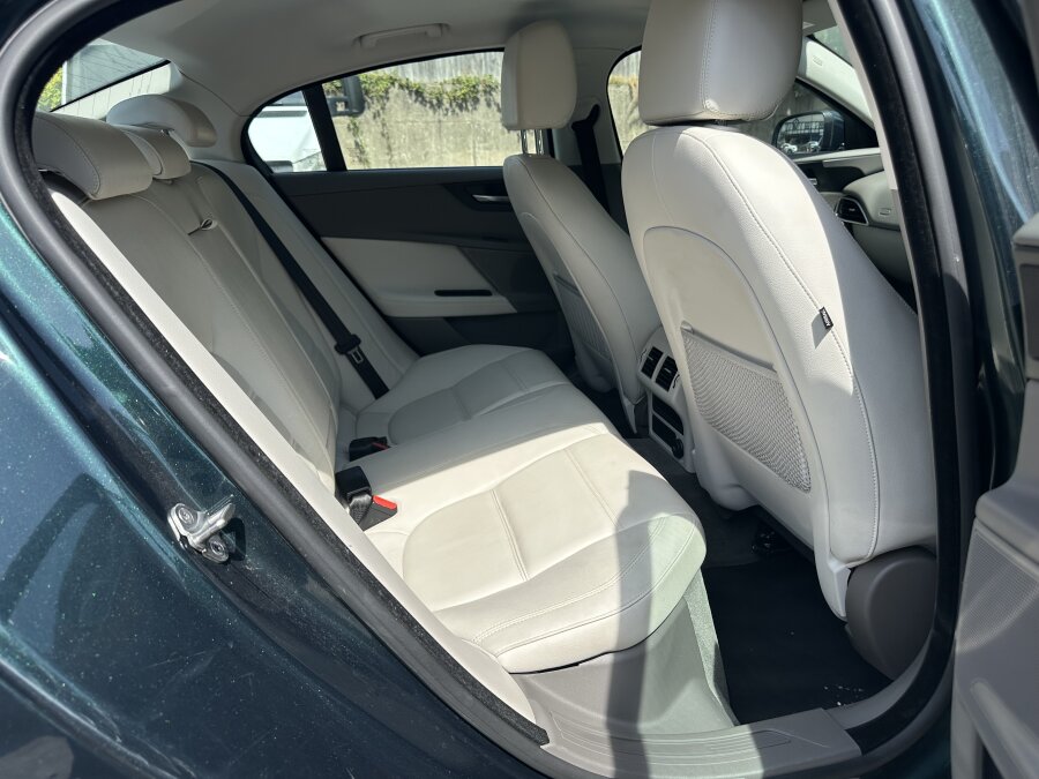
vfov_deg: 56.8
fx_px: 720
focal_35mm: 24
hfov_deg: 71.6
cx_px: 520
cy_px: 390
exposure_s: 1/2353
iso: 80
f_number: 1.78
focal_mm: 6.86
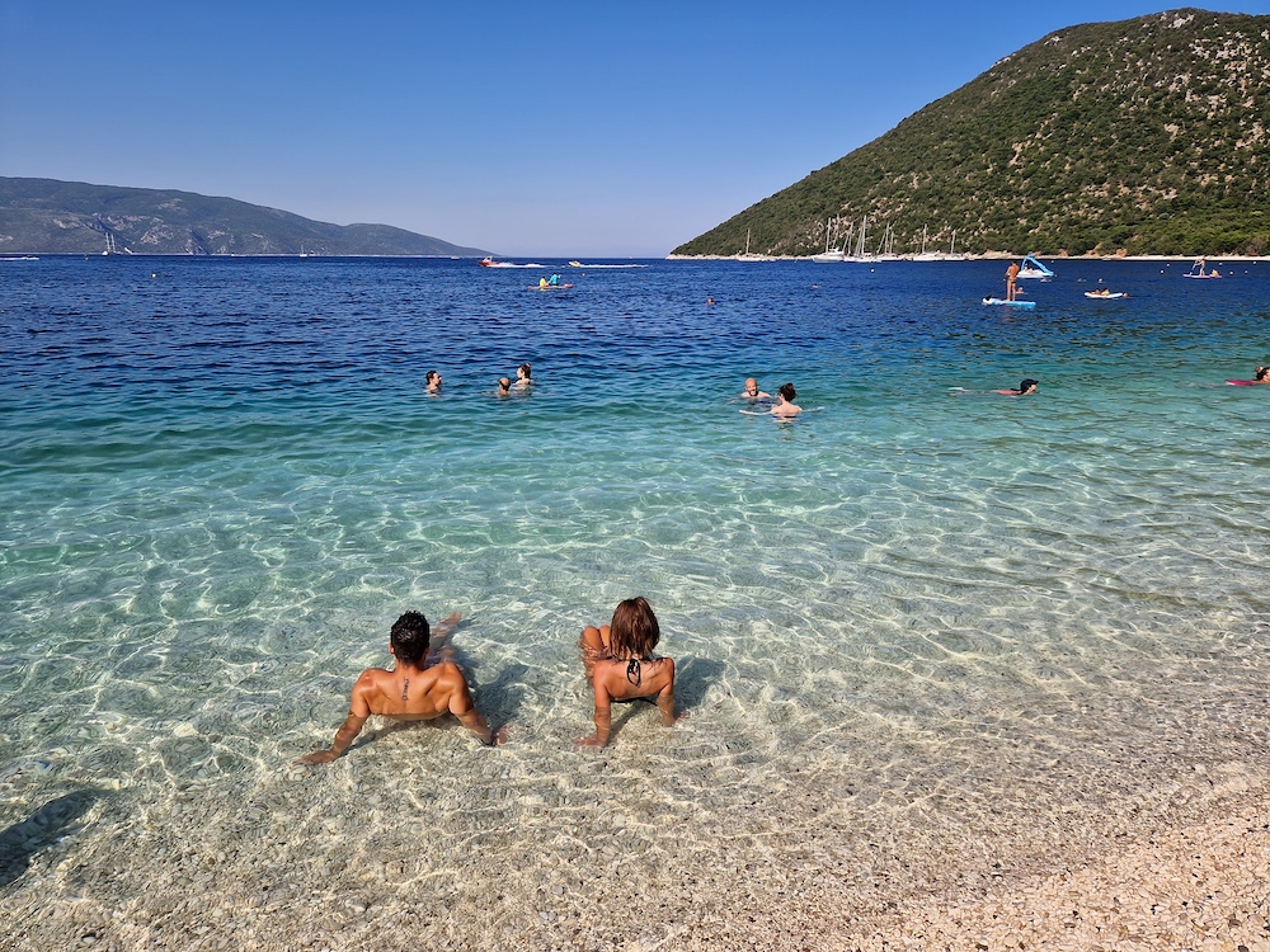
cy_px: 476
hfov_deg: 73.9
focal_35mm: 23
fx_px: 844
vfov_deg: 58.9
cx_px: 635
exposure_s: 1/2272
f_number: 1.8
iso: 50
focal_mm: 5.4
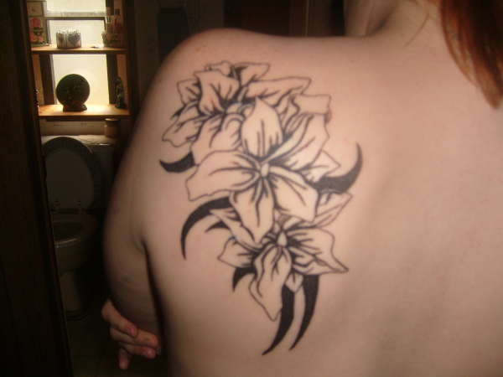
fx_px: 509
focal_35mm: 35
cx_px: 252
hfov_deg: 52.6
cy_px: 188
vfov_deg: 40.7
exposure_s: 1/45
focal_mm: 5.8
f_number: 2.8
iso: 100
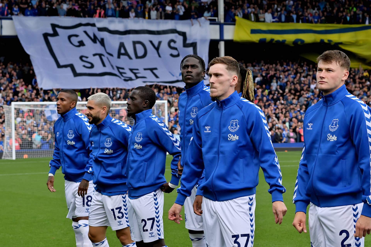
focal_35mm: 70
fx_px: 721
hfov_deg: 28.8
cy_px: 124
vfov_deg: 19.5
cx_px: 186
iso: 500
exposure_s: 1/1250
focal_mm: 70
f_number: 5.6
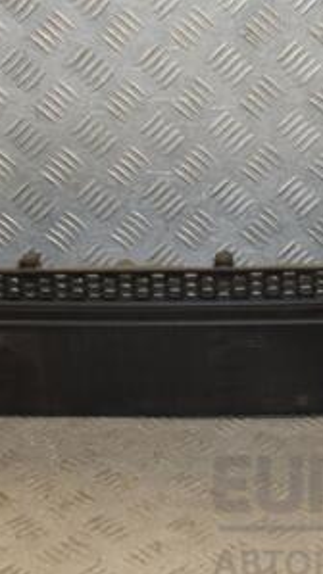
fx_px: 1250
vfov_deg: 25.9
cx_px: 177
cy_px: 228
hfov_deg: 14.7
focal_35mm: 82
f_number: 5.6
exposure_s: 1/200
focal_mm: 26
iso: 800
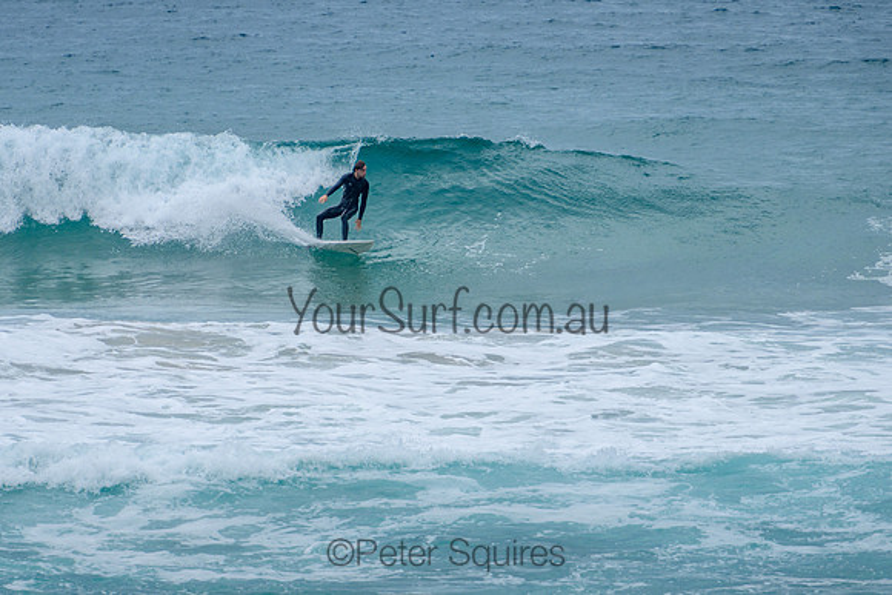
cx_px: 347
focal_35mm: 550
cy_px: 226
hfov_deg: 3.7
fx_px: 13632
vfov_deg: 2.5
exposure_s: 1/2000
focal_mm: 400
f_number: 5.6
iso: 200
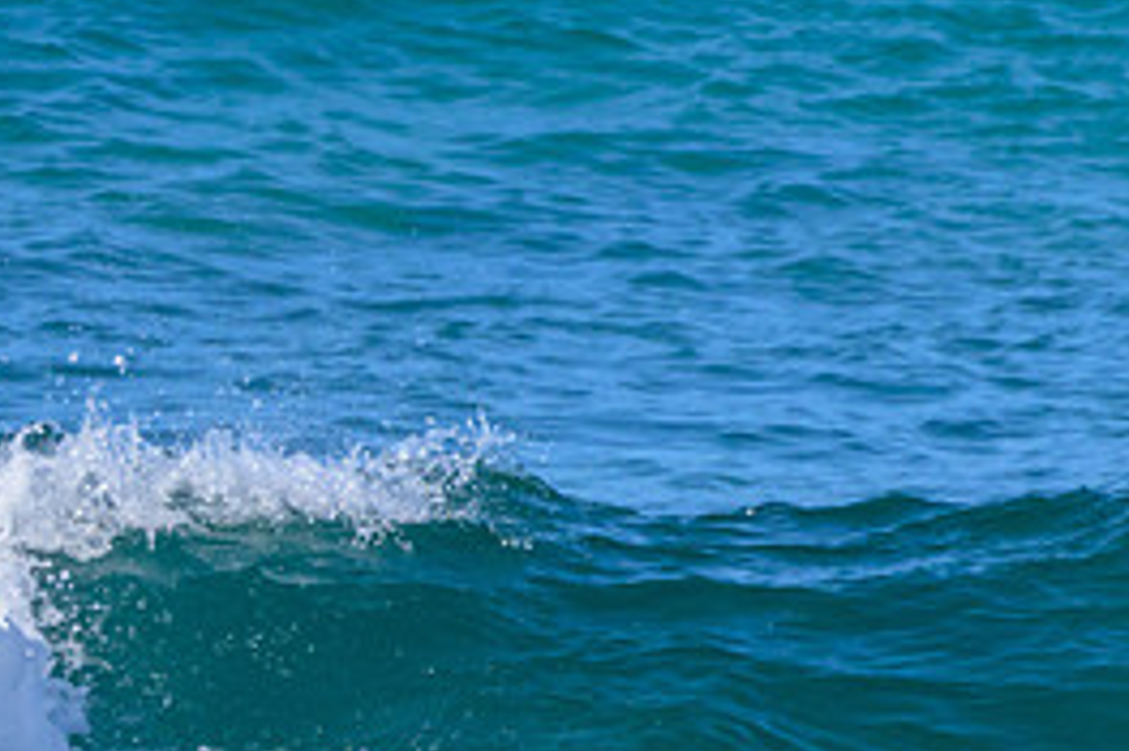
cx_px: 188
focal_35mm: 1701
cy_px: 813
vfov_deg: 0.8
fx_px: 53310
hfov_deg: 1.2
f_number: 11
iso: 1250
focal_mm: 650
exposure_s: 1/2000
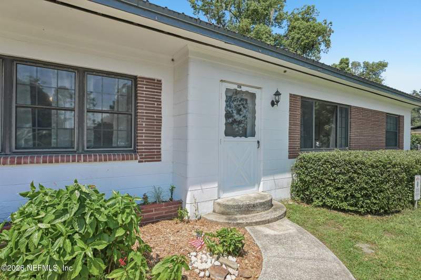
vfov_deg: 64.5
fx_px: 222
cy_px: 140
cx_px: 210
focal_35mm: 19
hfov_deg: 87.0
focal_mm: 19
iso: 100
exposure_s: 1/180
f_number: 8
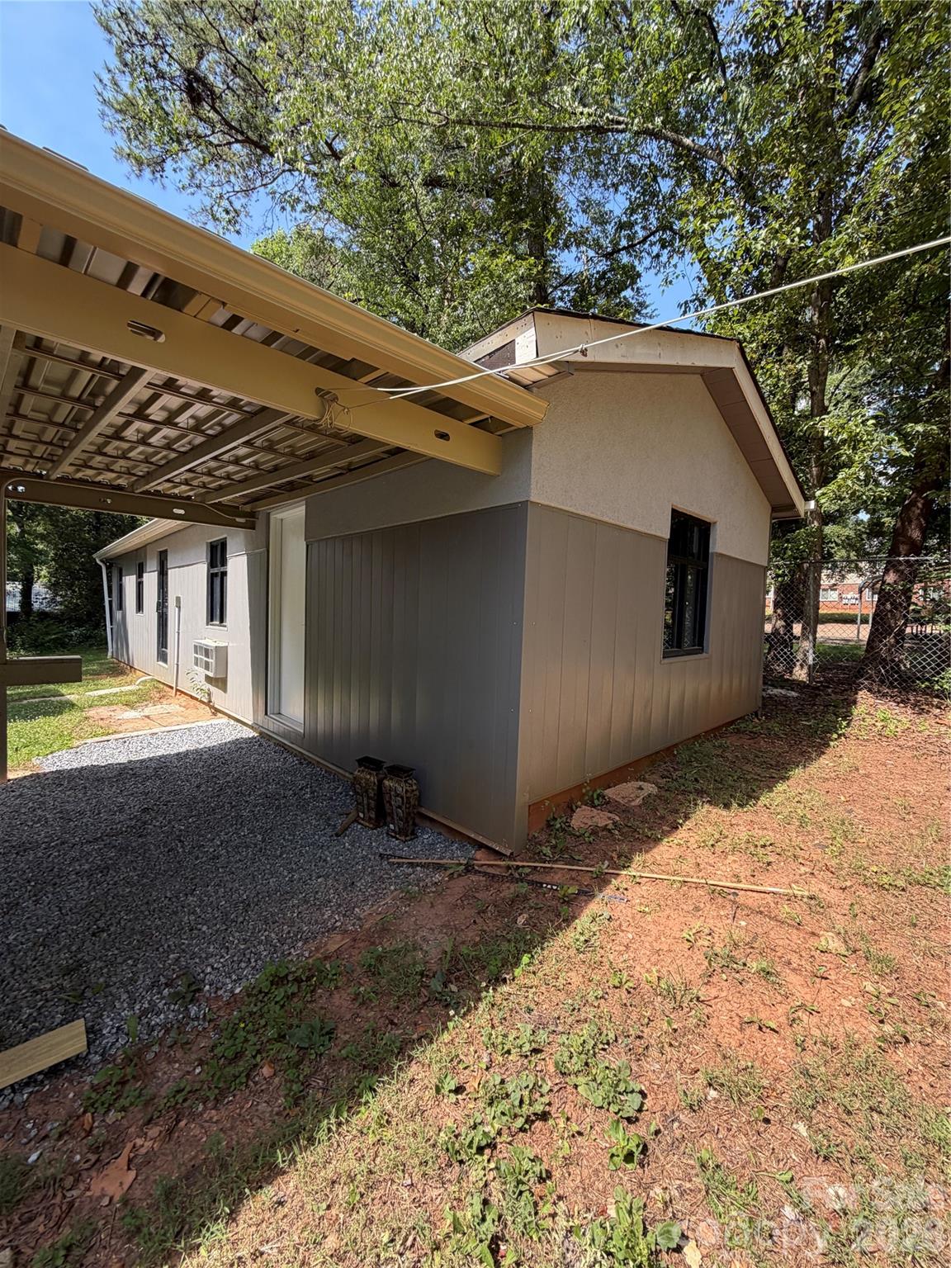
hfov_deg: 85.7
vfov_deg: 102.1
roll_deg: -1.3
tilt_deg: -4.4
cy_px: 634
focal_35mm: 14
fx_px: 513
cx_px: 476
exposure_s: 1/433
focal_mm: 2.22
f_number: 2.2
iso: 64
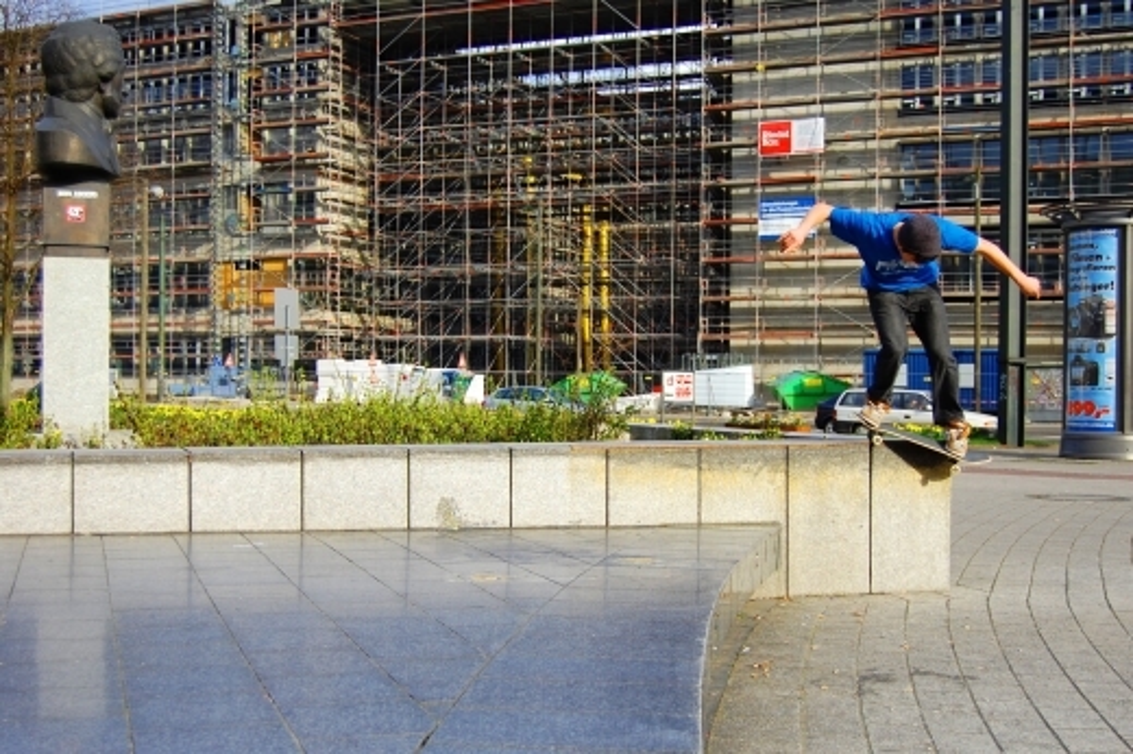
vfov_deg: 34.2
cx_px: 566
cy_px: 377
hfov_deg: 49.6
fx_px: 1227
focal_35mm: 39
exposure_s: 1/640
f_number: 4.5
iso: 200
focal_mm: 26
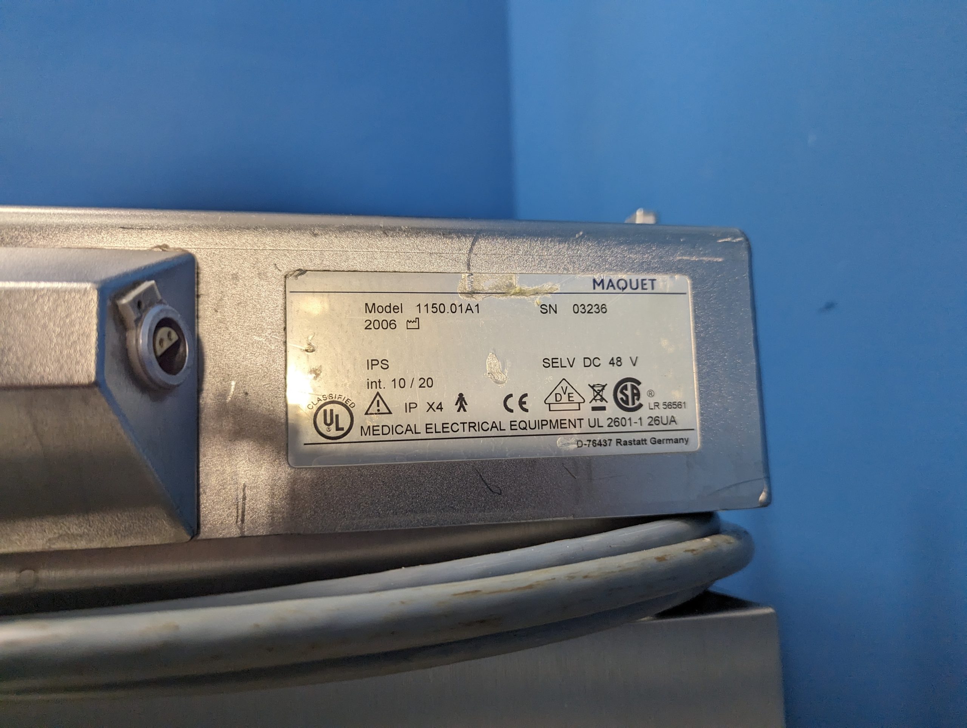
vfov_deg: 56.9
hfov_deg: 71.5
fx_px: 671
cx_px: 484
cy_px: 364
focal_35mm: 24
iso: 77
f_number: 1.85
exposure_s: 1/100
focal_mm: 6.81
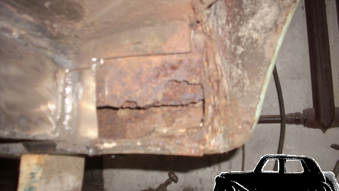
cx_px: 171
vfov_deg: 29.0
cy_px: 82
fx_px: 369
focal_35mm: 41
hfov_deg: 49.4
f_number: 2.8
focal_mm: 6.2
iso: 64
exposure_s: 1/60
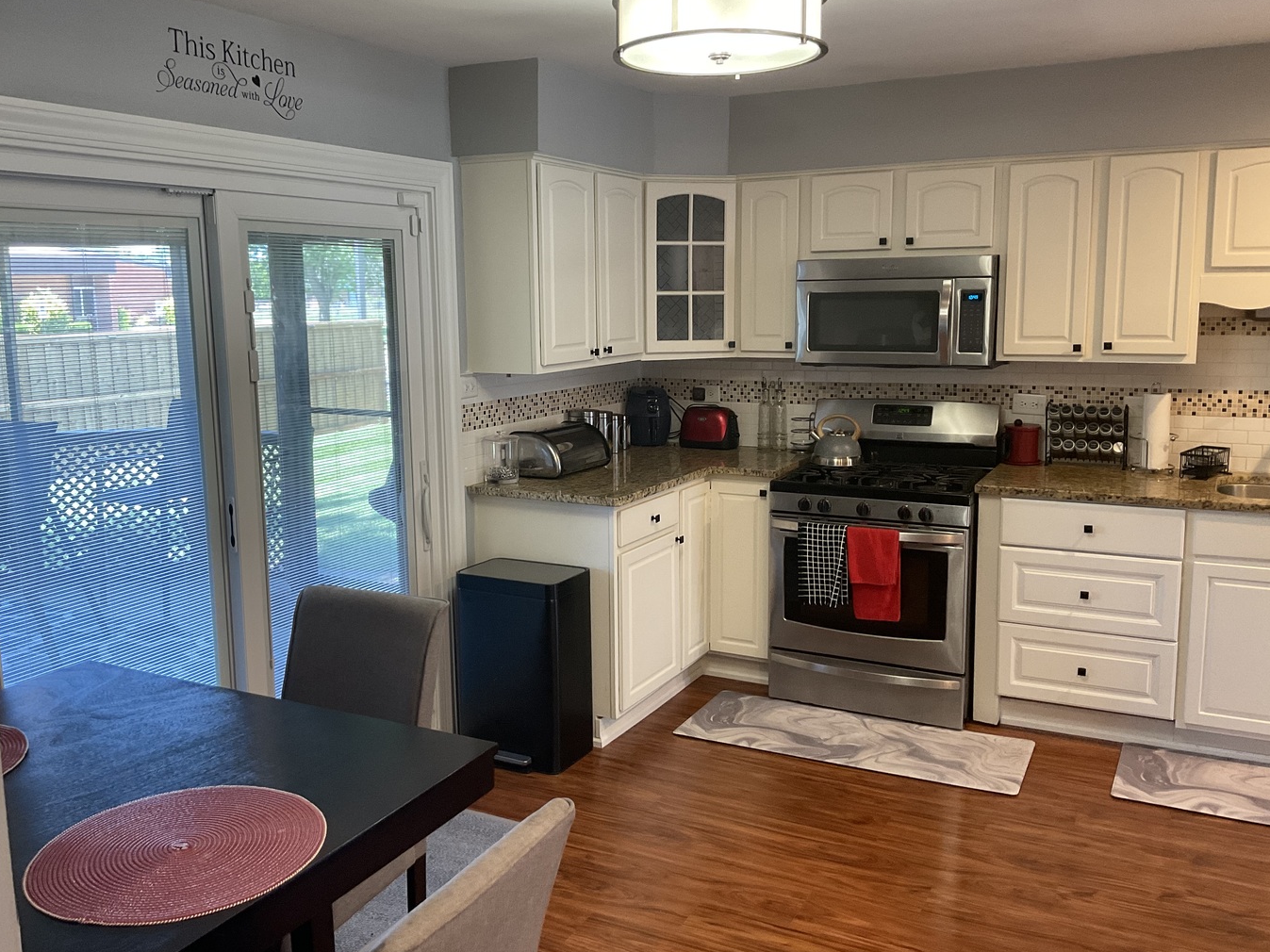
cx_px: 616
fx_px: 1137
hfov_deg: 58.3
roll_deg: +0.3
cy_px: 459
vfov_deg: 45.4
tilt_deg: -8.4
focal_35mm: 31
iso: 80
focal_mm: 3
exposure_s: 1/60
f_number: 1.8
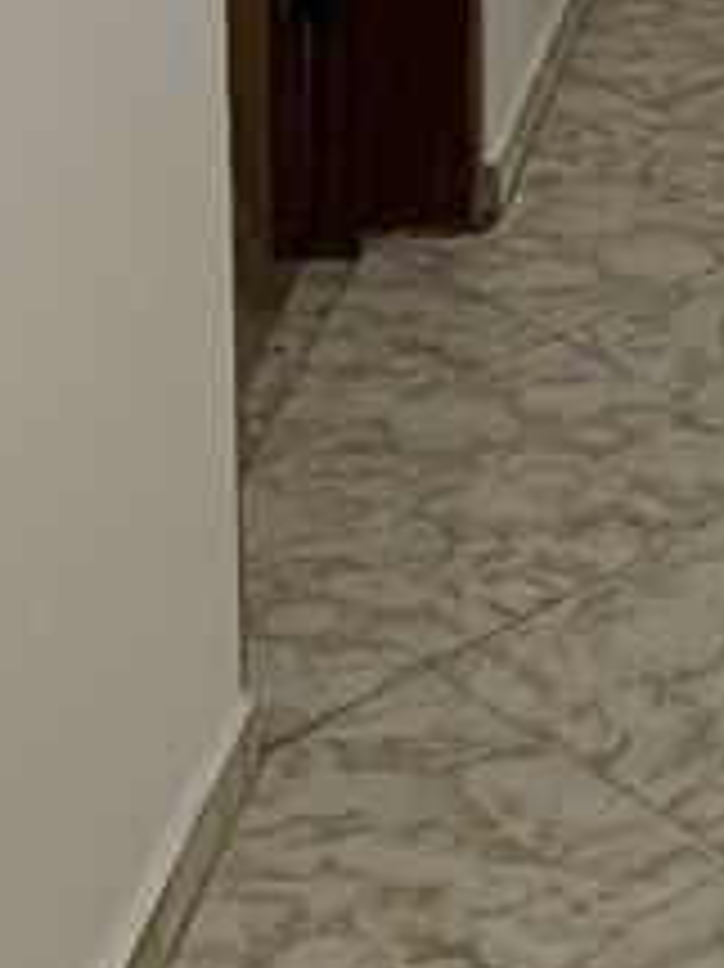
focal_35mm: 116
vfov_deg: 14.3
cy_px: -950
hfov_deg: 11.2
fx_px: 3238
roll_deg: -1.2
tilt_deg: -3.9
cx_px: 1569
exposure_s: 1/60
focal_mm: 4.25
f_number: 1.8
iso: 125
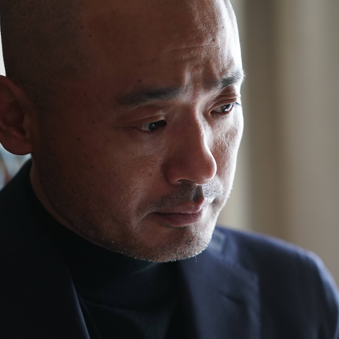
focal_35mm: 250
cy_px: 170
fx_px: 2770
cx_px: 201
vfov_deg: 7.0
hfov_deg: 7.0
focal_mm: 196
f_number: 4
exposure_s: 1/100
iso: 2000
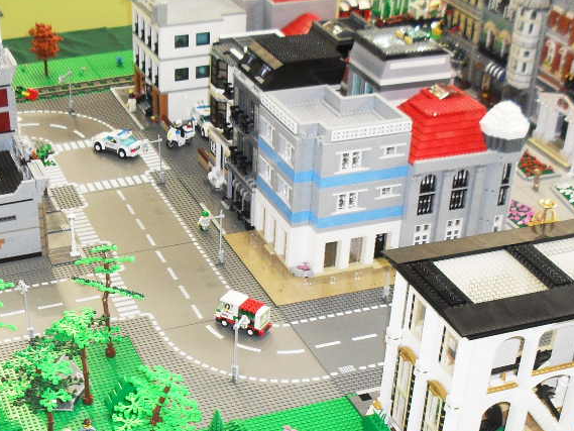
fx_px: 1045
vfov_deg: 22.8
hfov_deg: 30.6
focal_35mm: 63
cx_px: 213
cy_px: 373
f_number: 3.2
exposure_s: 1/45
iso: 200
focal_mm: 6.3
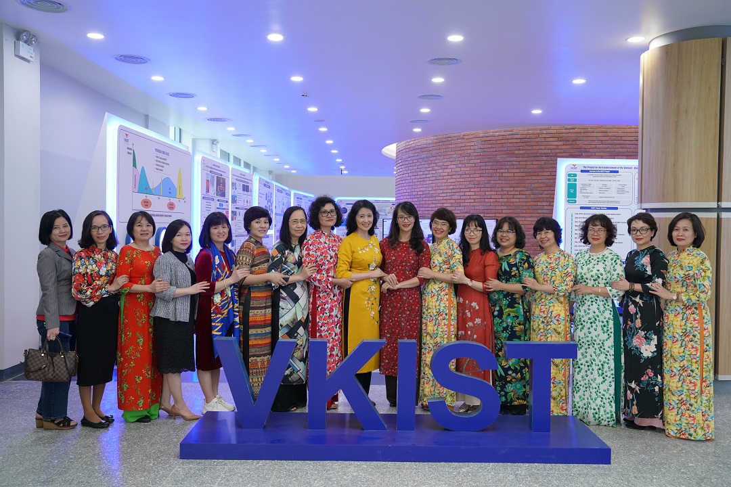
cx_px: 366
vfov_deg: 41.1
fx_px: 650
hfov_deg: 58.7
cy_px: 244
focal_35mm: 32
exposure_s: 1/160
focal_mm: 32
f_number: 4
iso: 1600
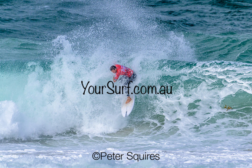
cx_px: 126
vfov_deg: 1.5
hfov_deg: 2.3
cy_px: 84
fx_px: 6301
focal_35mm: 900
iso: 800
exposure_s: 1/2500
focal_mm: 900
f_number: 11
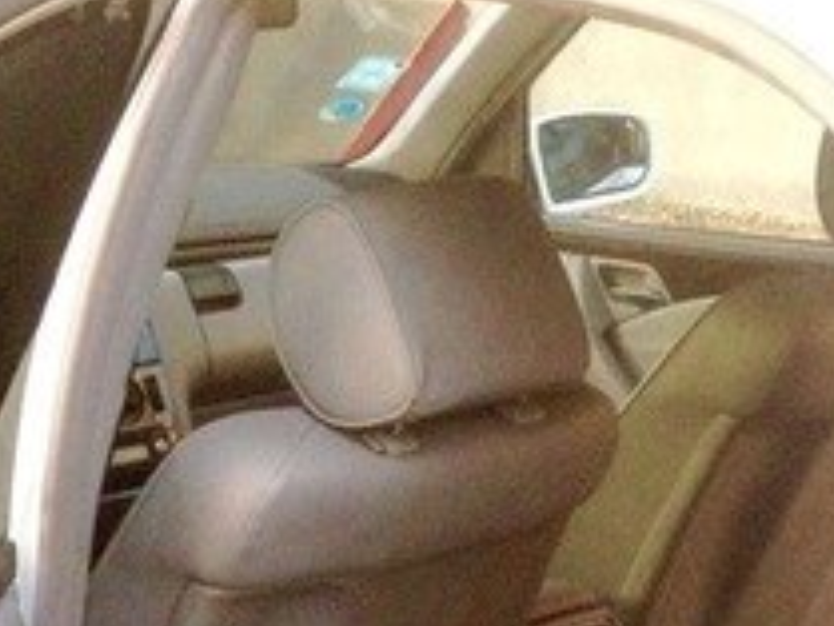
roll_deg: -0.5
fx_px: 2507
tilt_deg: -19.4
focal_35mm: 104
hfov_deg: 18.7
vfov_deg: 13.8
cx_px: 164
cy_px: 768
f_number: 2.4
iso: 80
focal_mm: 4.12
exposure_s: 1/120
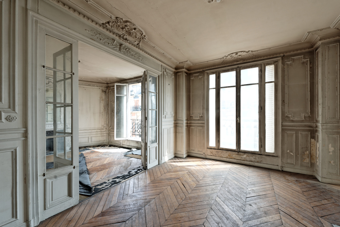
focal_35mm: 14
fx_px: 132
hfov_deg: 104.2
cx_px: 170
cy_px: 114
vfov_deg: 81.2
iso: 160
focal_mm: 14
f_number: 8
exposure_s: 1/30
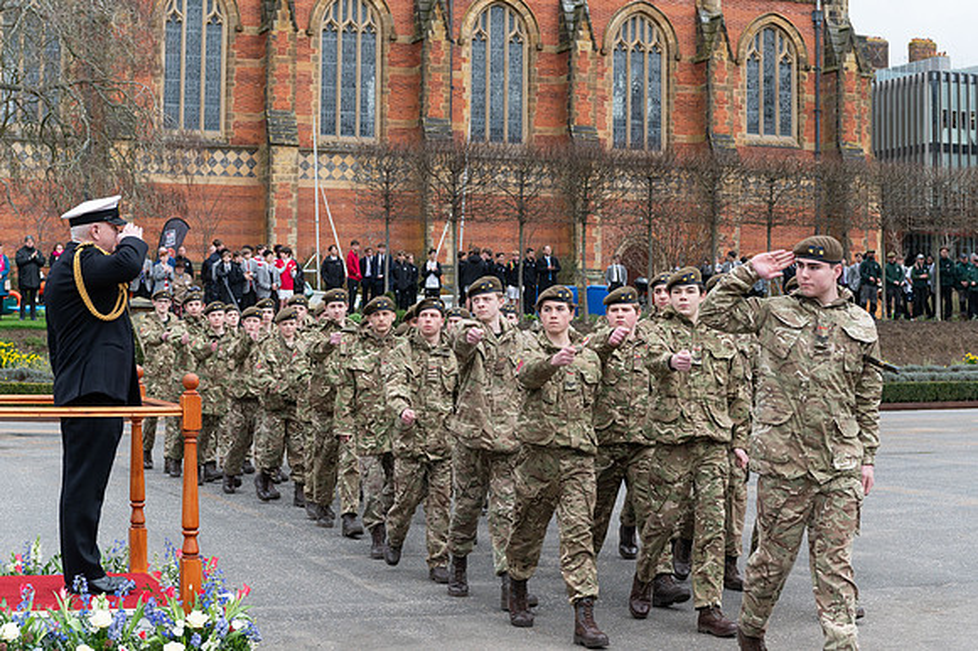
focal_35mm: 70
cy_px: 326
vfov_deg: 19.4
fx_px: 1901
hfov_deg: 28.9
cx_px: 489
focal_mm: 70
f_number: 8
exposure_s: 1/400
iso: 400
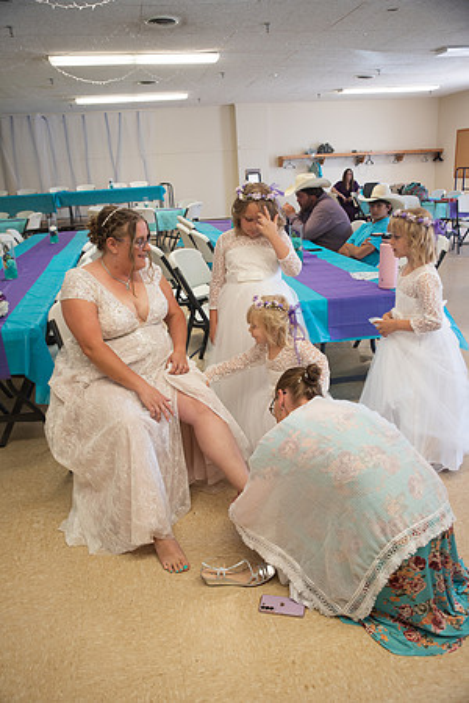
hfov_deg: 45.0
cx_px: 234
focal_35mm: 29
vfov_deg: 63.7
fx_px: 567
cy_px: 352
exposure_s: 1/125
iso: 400
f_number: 3.5
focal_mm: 29
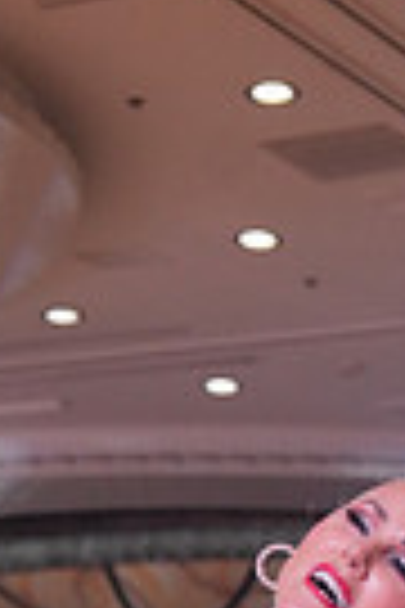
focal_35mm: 185
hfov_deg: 7.4
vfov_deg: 10.5
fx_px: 3122
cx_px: 479
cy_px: 1058
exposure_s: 1/500
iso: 1600
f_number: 4
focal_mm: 43
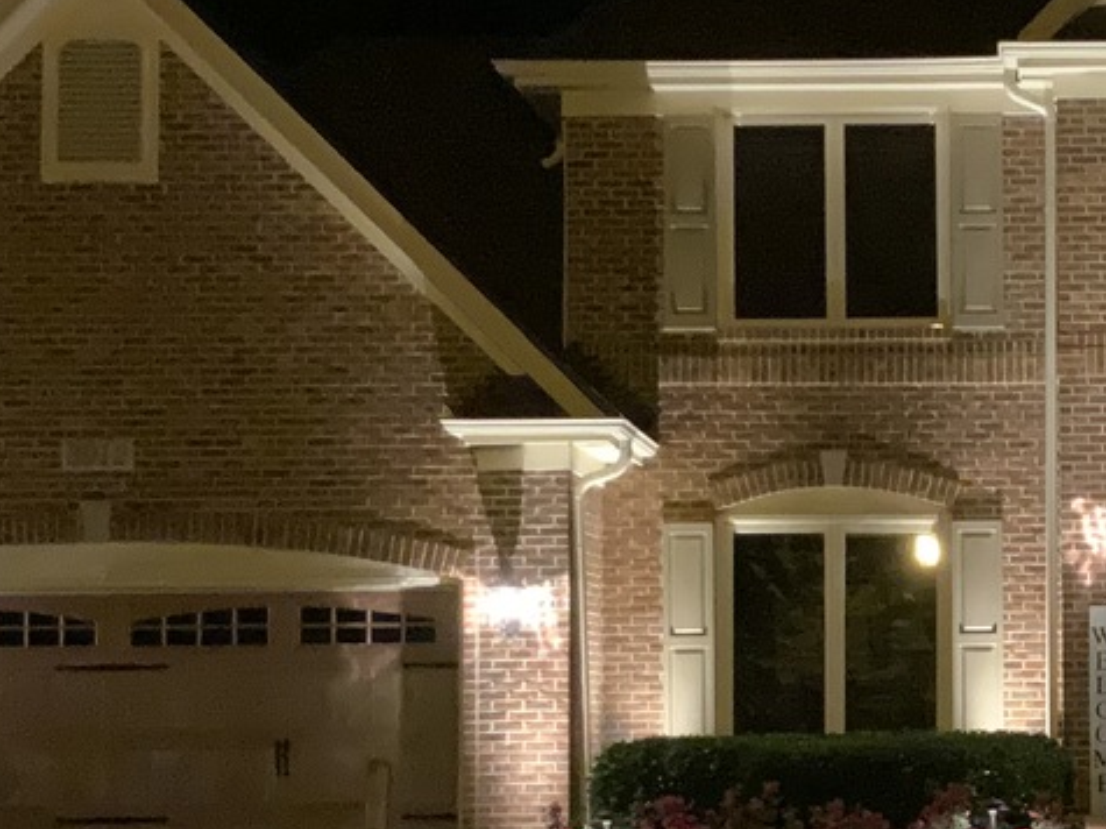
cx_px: 1083
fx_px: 2811
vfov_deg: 16.7
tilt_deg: +2.4
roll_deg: +0.5
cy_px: 617
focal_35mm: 88
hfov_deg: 21.5
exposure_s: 1/15
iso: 640
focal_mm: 3
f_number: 1.8
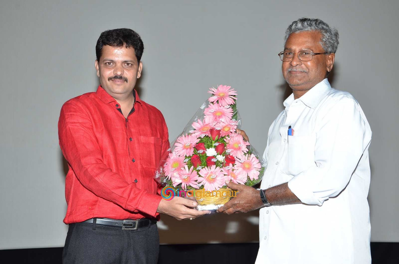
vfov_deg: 26.4
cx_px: 200
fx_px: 564
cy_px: 132
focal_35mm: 51
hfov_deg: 39.0
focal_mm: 34
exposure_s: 1/125
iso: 320
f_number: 7.1
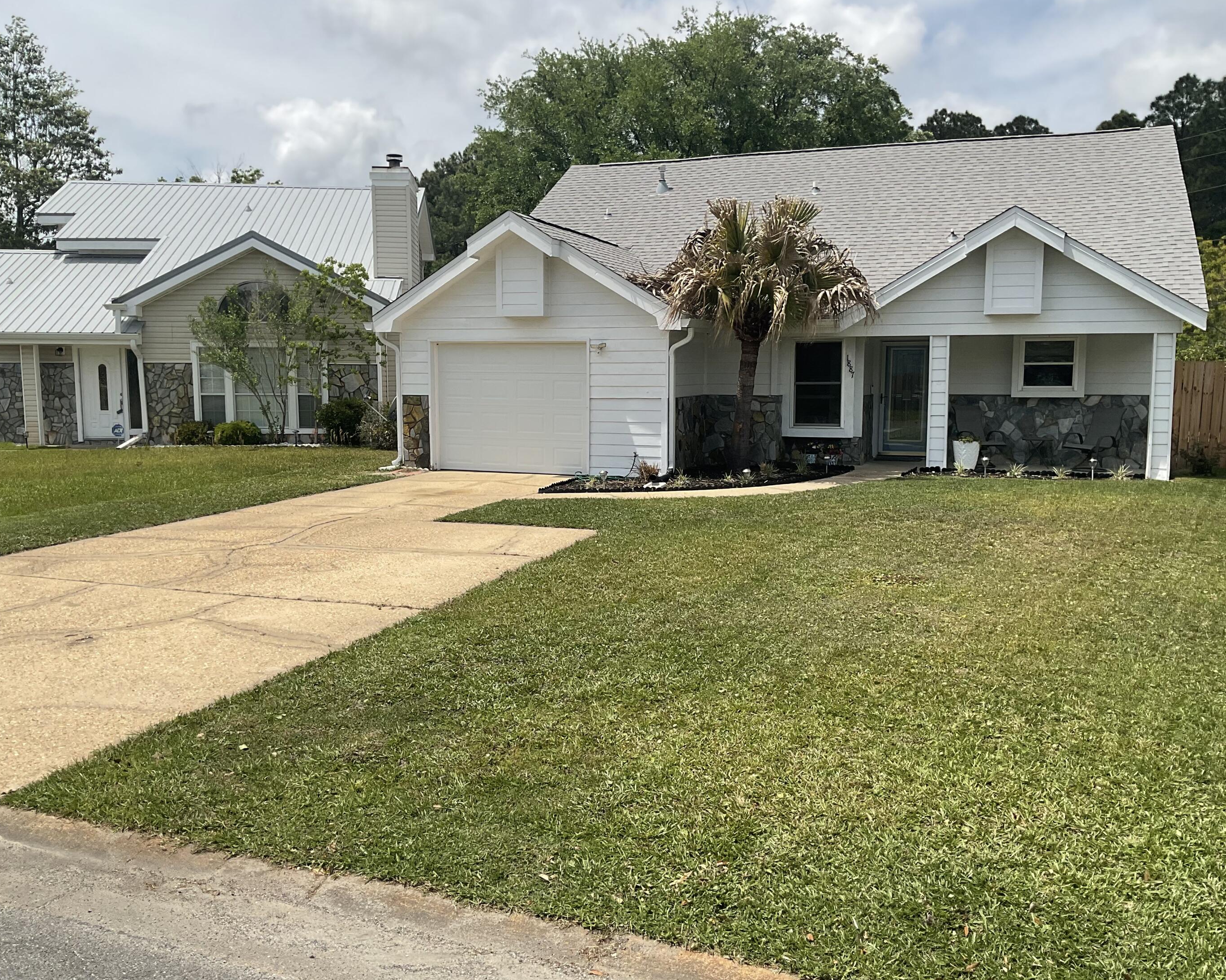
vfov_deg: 47.1
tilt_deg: -8.6
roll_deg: +0.2
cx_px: 615
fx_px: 1125
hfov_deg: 57.2
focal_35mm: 31
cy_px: 500
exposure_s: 1/2667
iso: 16
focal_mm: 3
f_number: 1.8
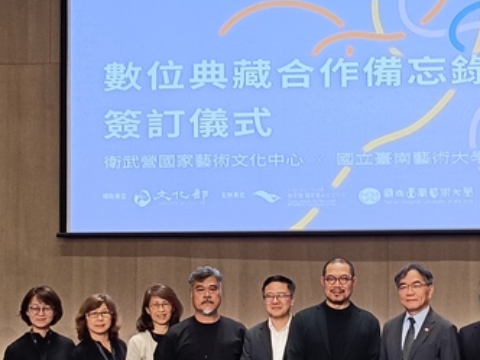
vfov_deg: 14.9
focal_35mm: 99
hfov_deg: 19.6
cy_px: 252
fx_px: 1373
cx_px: 387
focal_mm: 4.7
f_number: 1.7
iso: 500
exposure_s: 1/60
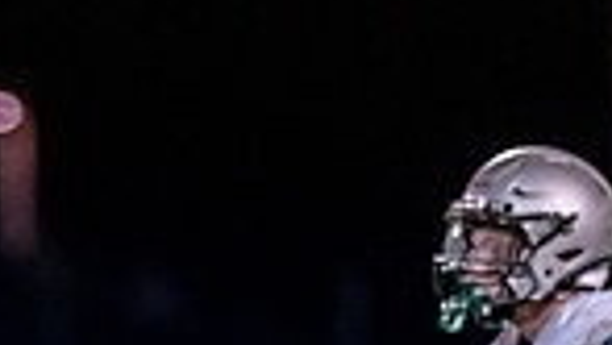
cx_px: -180
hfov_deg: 2.2
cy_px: 732
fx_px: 15609
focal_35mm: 961
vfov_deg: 1.3
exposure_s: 1/1000
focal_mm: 135
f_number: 1.8
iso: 1600
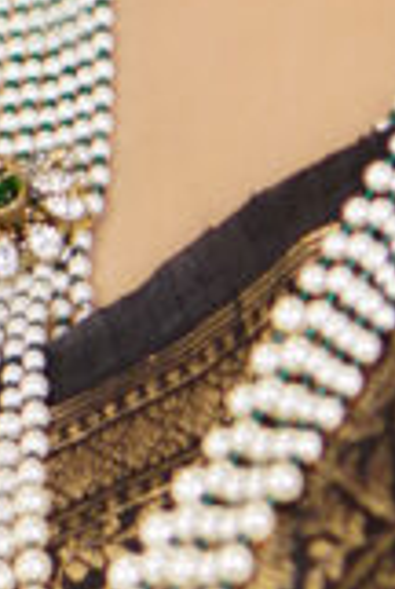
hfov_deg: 5.5
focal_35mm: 250
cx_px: 472
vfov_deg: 8.0
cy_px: -402
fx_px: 4097
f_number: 8
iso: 100
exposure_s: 1/160
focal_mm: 35
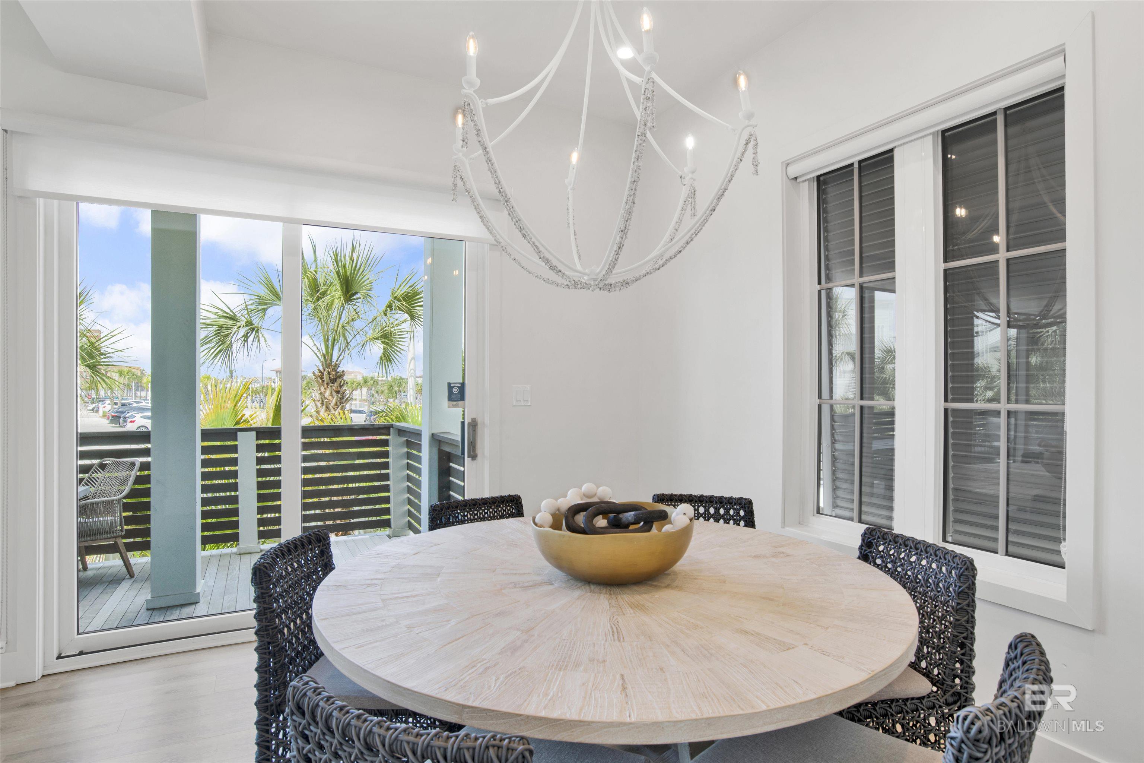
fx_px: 572
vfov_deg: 67.4
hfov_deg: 90.0
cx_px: 572
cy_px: 382
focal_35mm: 18
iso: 200
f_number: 11
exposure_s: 1/2
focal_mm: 18
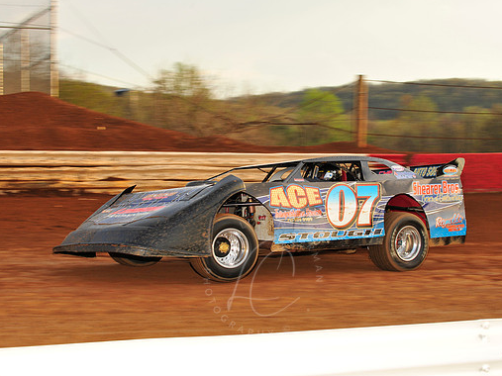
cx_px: 262
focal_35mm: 88
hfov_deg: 22.3
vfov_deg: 16.8
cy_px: 186
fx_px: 1276
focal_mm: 80
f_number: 8
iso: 640
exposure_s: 1/250
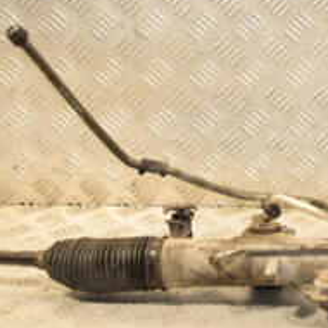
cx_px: 487
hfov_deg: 14.4
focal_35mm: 113
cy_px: 71
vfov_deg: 15.3
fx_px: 1211
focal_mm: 28
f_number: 5.6
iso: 800
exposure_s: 1/200
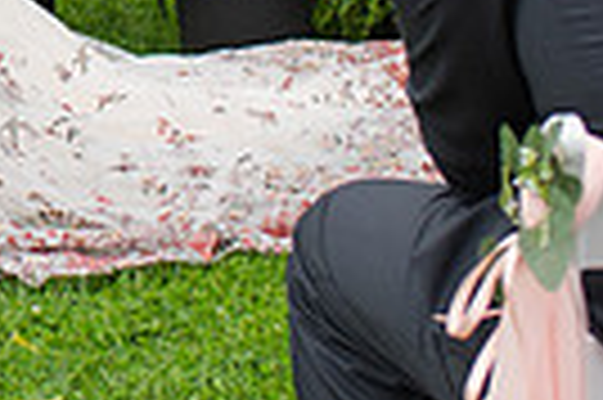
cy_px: -353
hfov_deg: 9.0
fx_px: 3614
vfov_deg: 6.2
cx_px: -617
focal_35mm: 216
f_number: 3.5
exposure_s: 1/500
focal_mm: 35
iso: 125
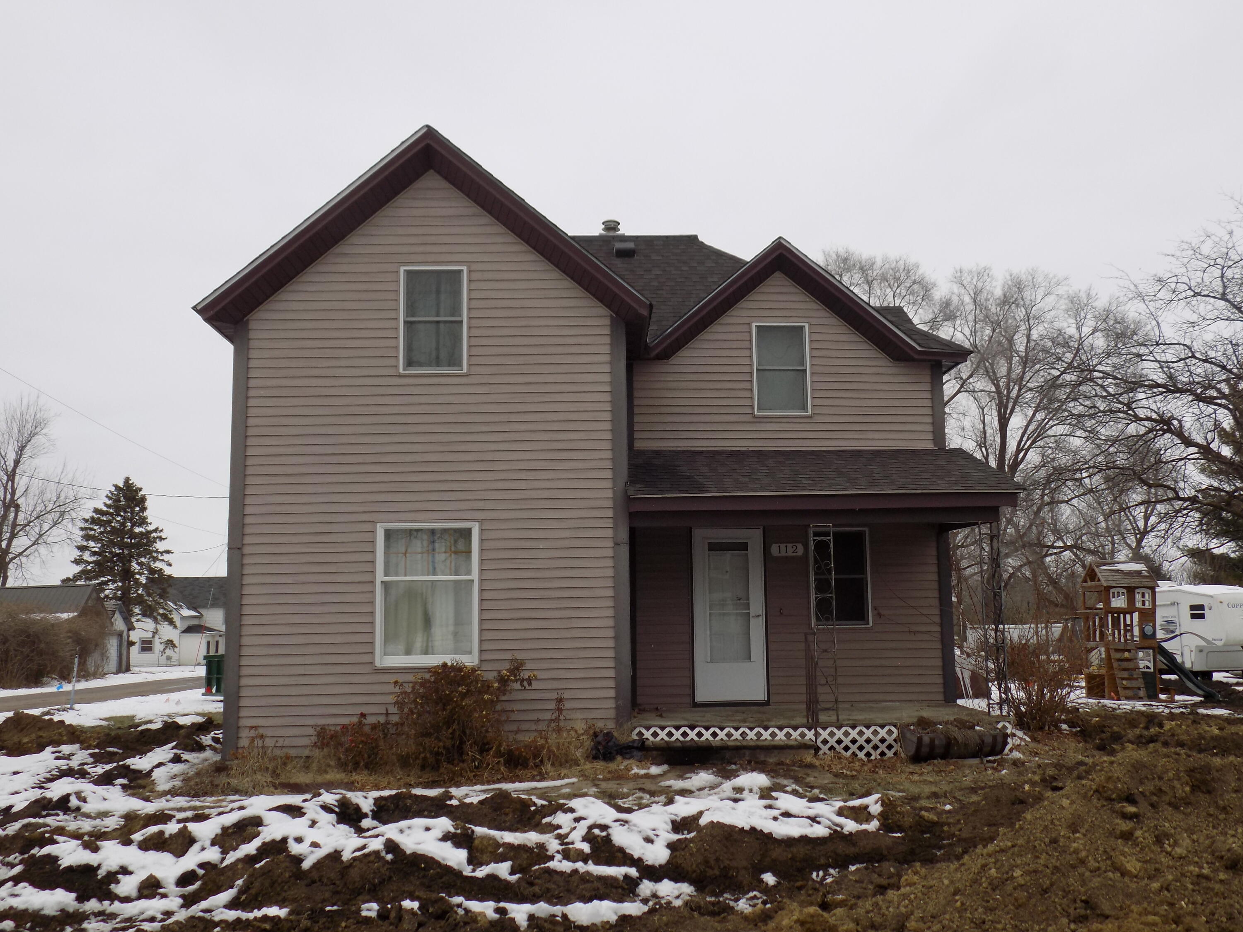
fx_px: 1077
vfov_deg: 46.8
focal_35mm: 30
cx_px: 622
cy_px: 466
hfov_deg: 60.0
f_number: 3.3
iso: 80
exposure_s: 1/400
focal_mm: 5.3
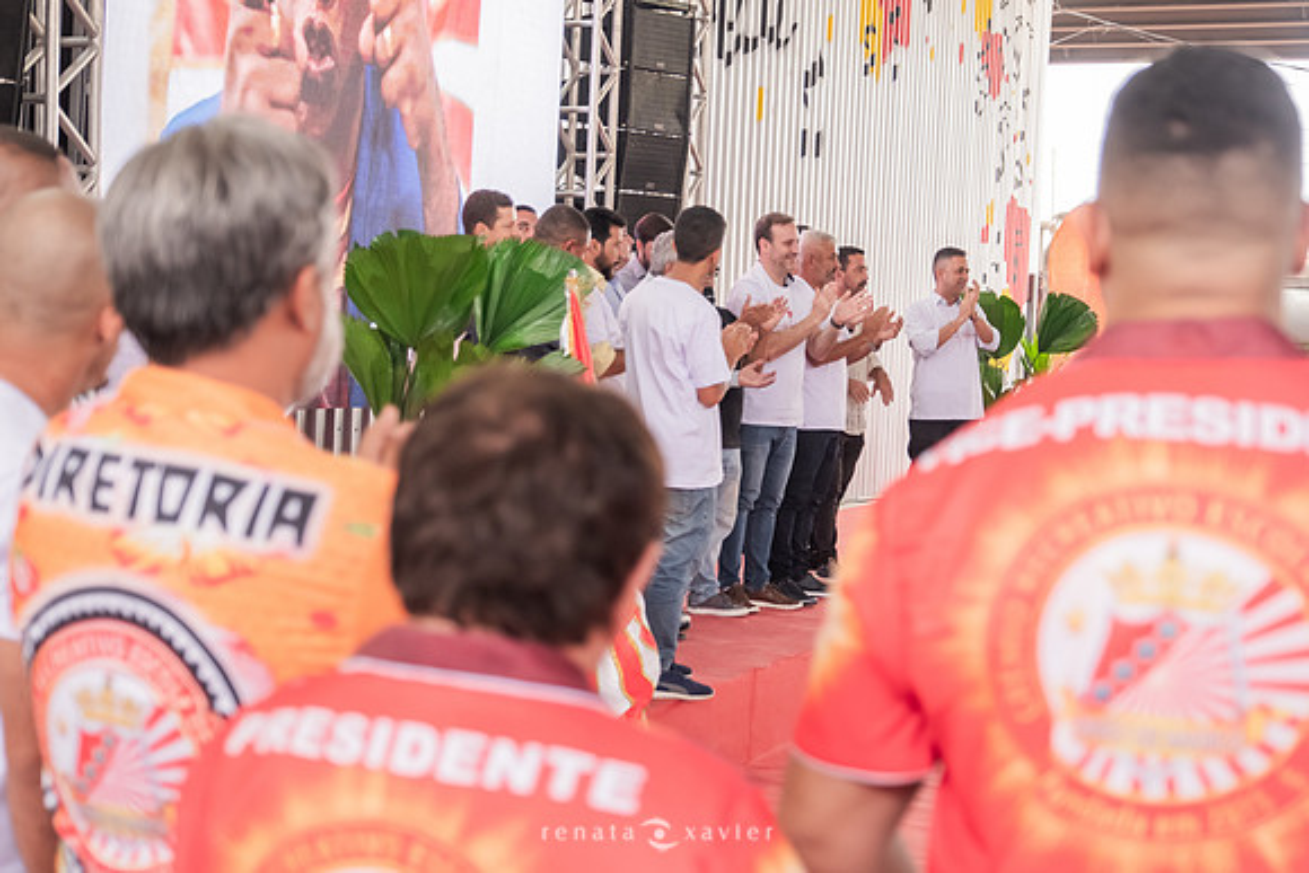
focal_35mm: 59
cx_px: 695
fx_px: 2161
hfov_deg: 33.7
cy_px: 410
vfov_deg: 22.8
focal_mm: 37.6
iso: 1000
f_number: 2.8
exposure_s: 1/250
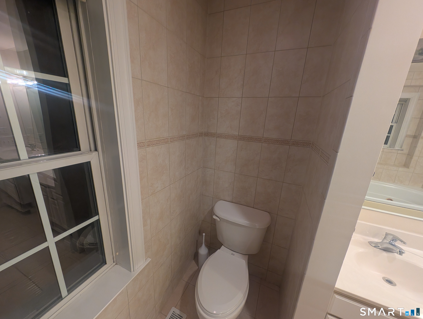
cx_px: 212
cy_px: 160
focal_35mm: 12
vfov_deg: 94.6
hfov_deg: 110.5
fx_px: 147
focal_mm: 2.23
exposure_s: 1/60
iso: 196
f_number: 1.95
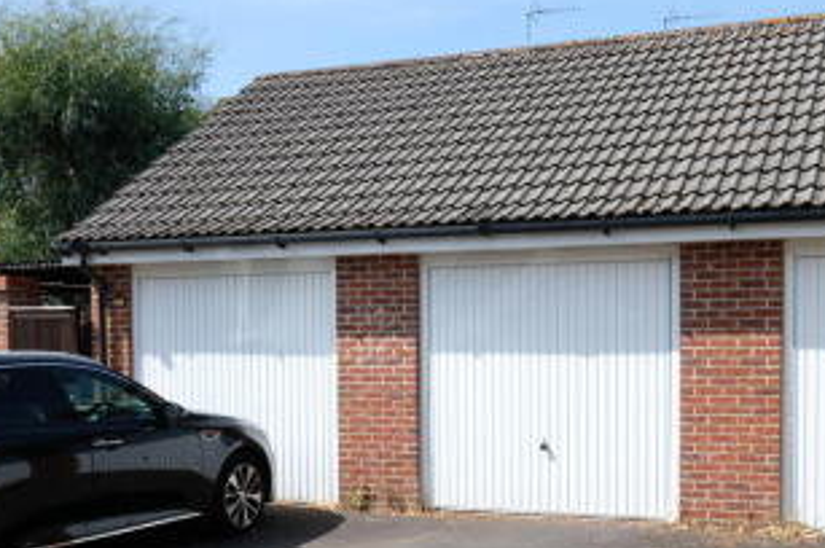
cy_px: 410
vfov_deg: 29.3
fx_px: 1030
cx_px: 516
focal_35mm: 45
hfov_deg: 43.3
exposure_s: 1/500
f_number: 5.6
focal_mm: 19.1
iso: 200
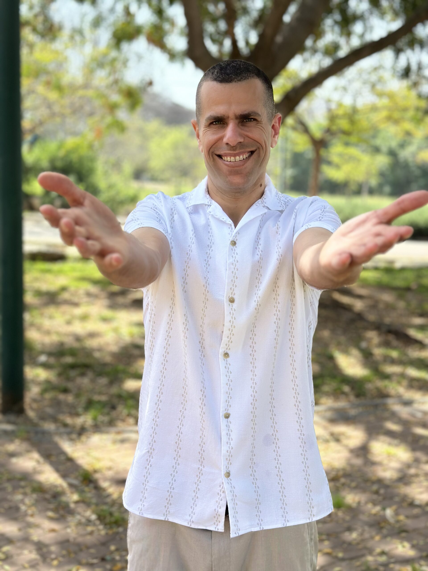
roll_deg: -1.0
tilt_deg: -9.3
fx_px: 791
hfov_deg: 30.3
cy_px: 286
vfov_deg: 39.7
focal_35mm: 48
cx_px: 214
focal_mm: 6.86
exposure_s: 1/2203
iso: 100
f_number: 1.78
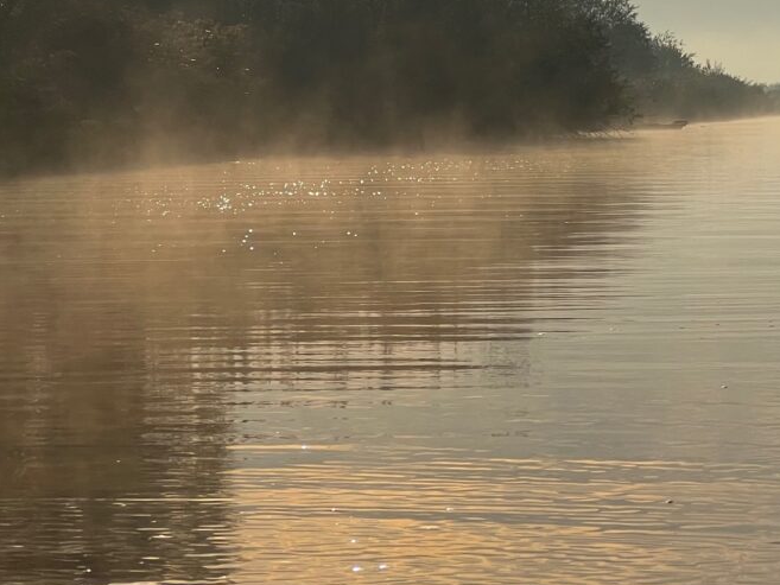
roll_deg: +2.4
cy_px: 125
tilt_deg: -1.2
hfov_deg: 10.9
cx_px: 700
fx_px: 4057
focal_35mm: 180
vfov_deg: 8.2
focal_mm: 9
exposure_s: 1/4065
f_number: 2.8
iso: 25
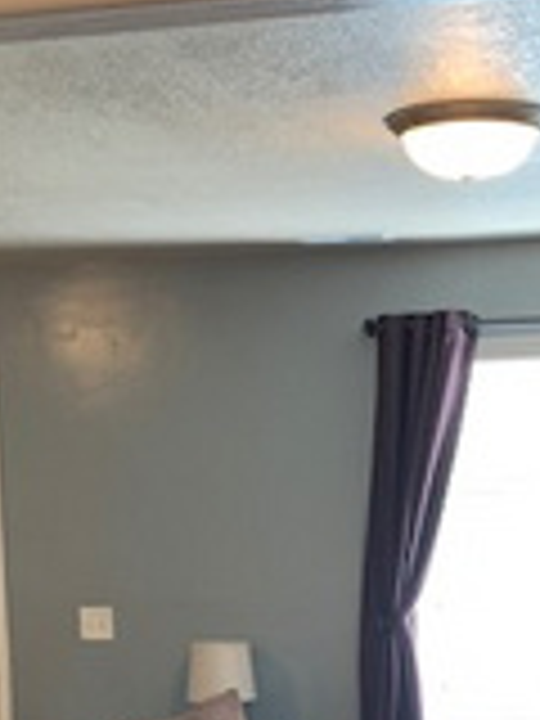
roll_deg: +0.5
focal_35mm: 78
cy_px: 711
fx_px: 1622
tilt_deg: -7.6
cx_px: 364
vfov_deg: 24.0
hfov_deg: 18.8
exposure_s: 1/60
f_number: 1.8
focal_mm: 4.25
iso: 64
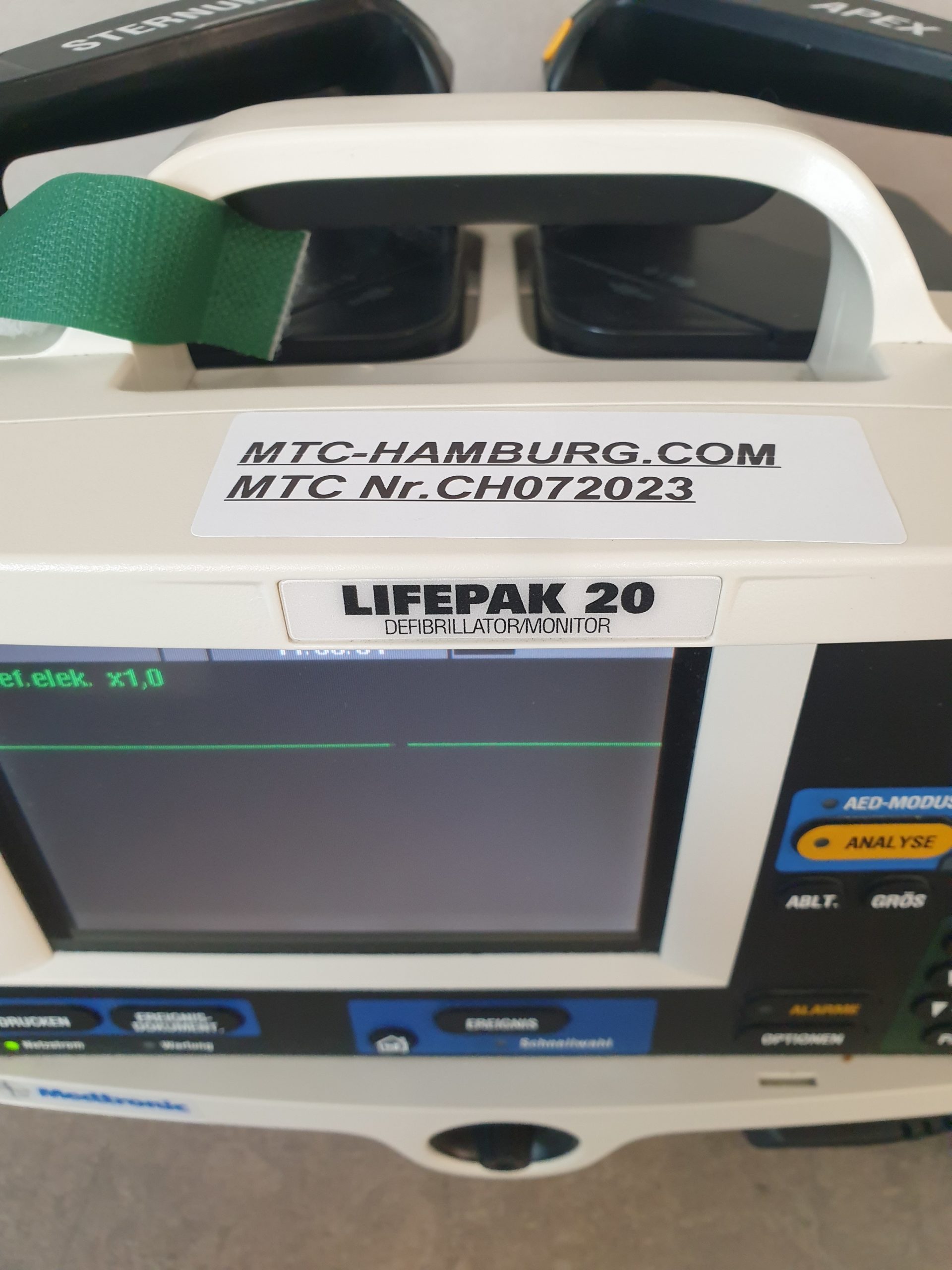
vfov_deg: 67.3
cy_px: 635
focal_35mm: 26
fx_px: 953
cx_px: 476
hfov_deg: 53.1
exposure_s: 1/50
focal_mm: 4.3
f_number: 2.4
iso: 400
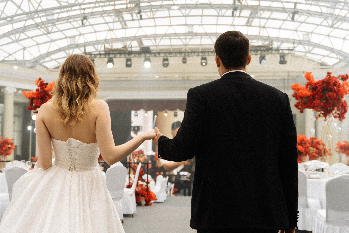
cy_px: 128
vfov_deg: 33.4
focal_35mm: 40
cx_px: 149
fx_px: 388
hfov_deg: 48.3
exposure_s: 1/320
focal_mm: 28
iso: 250
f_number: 2.8
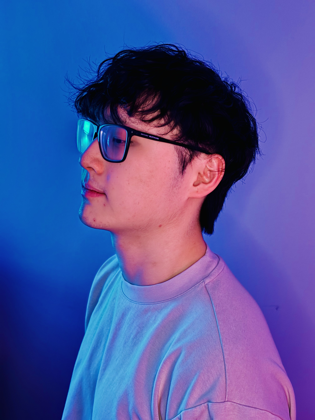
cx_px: 158
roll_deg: +0.1
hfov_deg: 28.0
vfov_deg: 36.8
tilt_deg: -14.5
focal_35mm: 52
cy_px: 210
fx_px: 631
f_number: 1.6
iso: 400
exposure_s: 1/10
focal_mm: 5.96
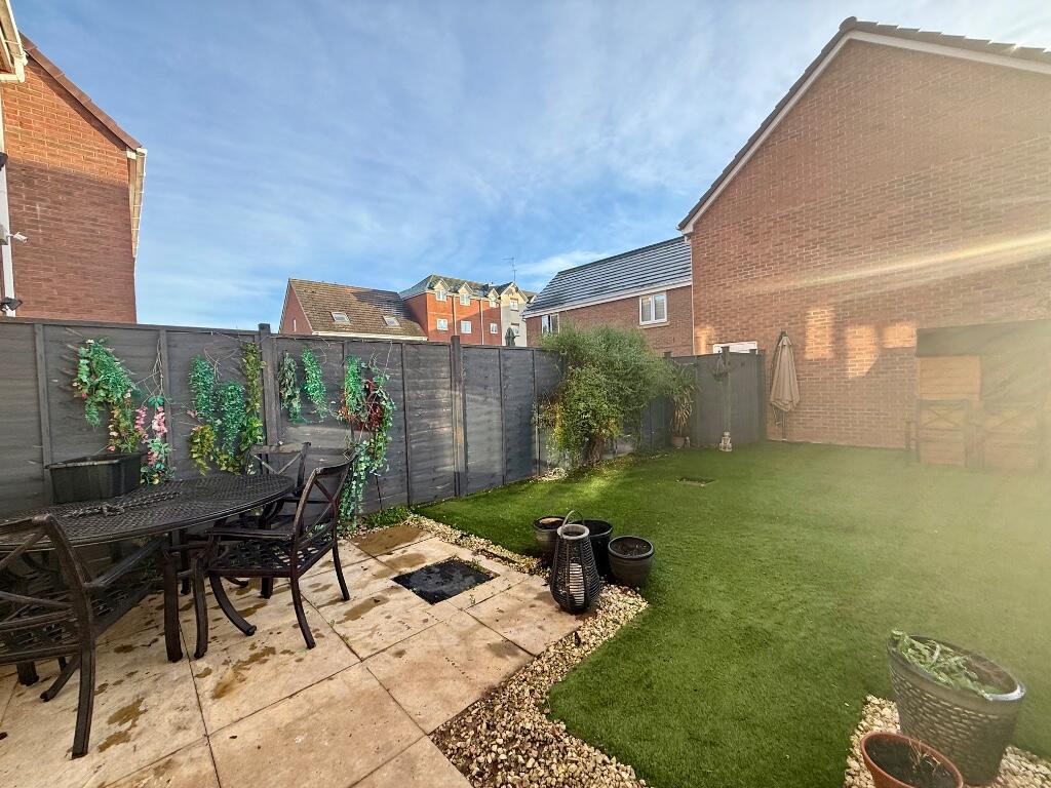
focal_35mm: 14
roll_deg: +2.2
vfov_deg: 85.7
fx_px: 425
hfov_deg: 102.1
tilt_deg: -1.4
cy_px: 394
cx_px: 526
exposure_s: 1/514
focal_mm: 2.22
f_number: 2.2
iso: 50
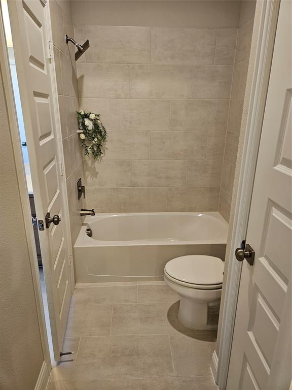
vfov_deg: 73.9
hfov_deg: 58.9
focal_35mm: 23
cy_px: 195
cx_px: 146
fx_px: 259
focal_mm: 5.4
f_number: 1.8
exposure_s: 1/120
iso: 250
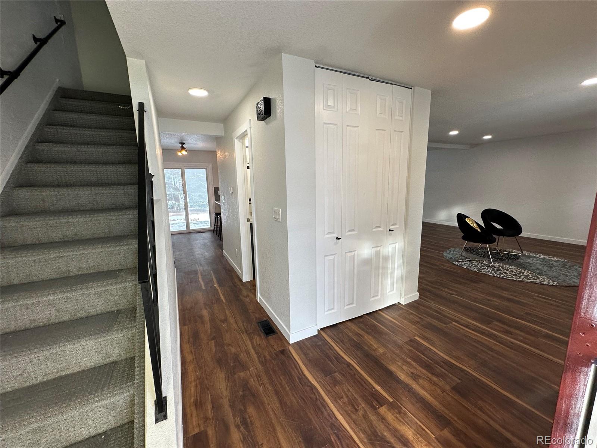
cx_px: 298
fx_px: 241
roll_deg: +1.4
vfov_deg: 85.7
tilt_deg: -9.7
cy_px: 224
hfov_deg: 102.1
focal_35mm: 14
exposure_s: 1/120
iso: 125
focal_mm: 2.22
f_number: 2.2
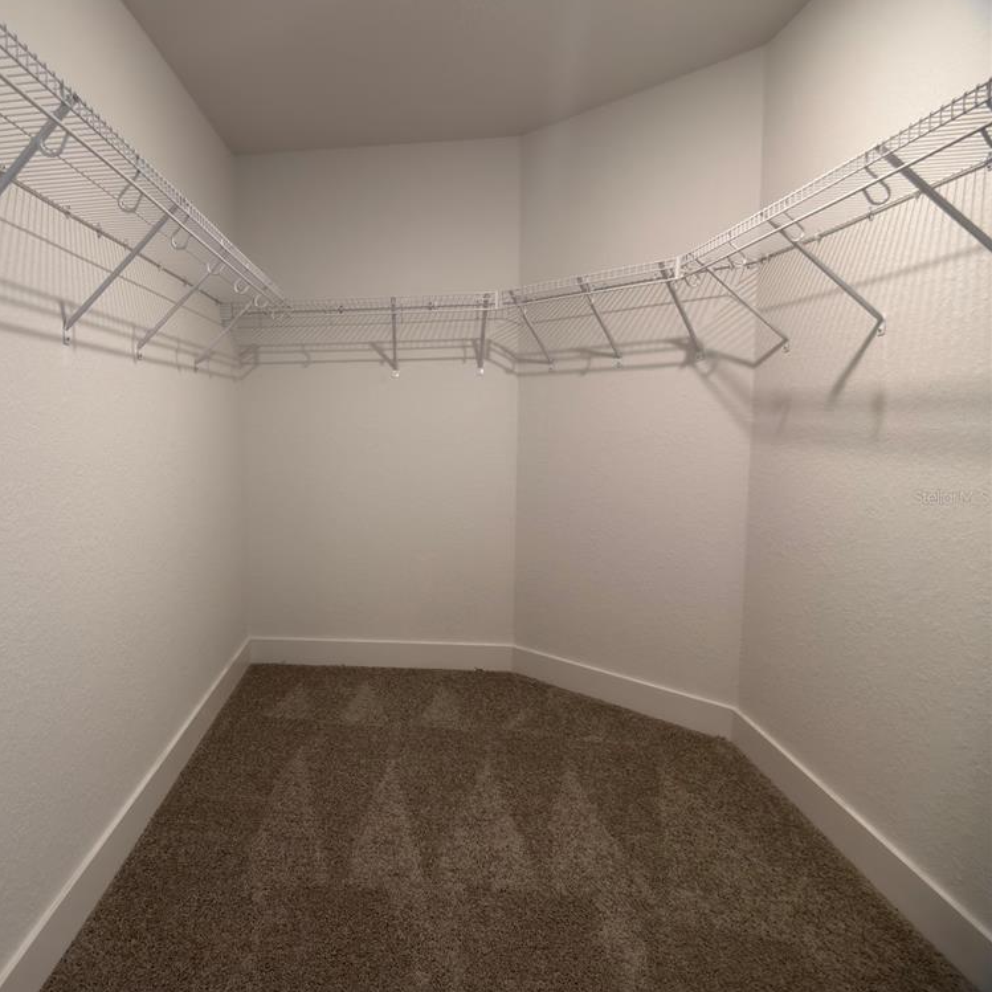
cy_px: 497
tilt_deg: -7.5
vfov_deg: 55.6
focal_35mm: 29
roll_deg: +1.3
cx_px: 315
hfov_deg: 54.3
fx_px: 940
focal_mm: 6.76
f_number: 1.78
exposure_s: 1/60
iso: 125
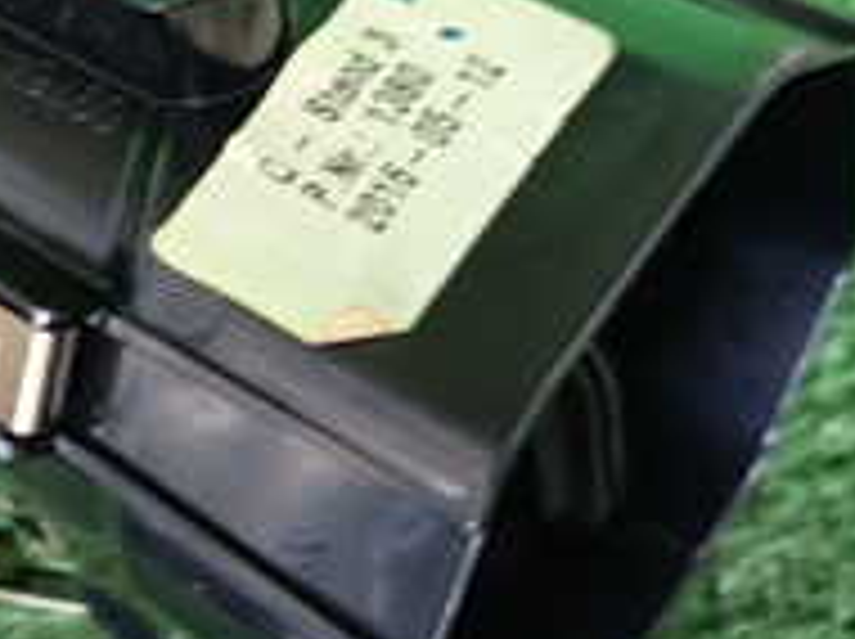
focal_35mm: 79
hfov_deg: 24.3
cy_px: 202
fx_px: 1949
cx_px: 140
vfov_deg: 18.6
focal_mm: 4.5
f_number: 2
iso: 200
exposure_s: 1/30
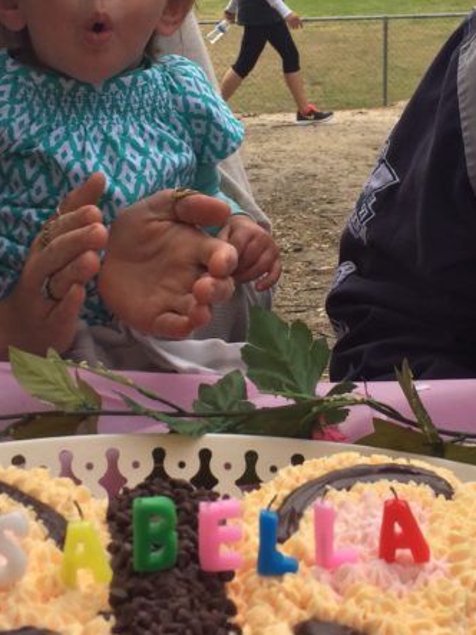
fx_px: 1229
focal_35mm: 67
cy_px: 226
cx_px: 227
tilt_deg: -20.2
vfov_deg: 28.8
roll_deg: +1.8
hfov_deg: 21.9
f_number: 2.2
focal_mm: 4.15
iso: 32
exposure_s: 1/1282
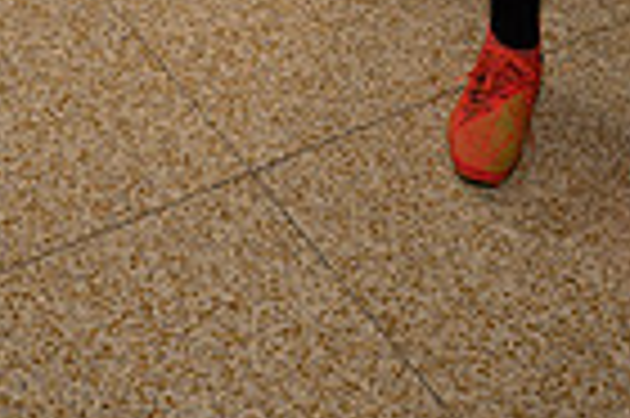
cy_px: -530
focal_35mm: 90
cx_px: 598
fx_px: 1573
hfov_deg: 22.0
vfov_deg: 12.5
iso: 800
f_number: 8
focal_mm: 28
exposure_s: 1/250
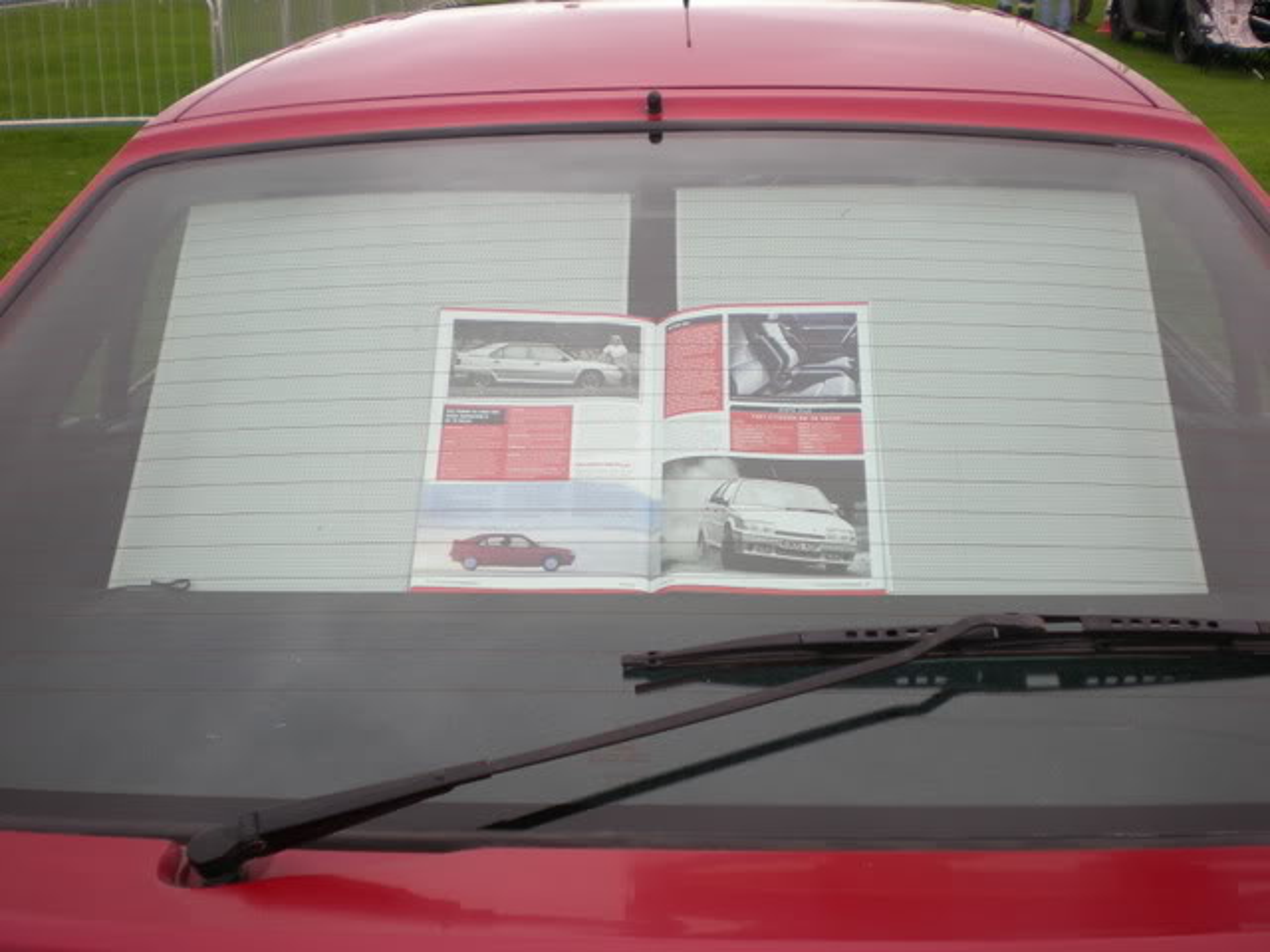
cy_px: 476
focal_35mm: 38
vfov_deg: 37.7
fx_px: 1394
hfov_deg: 49.0
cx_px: 635
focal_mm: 6.3
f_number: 3.1
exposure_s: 1/211
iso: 50
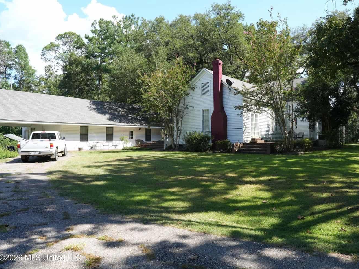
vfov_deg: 51.4
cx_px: 208
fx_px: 280
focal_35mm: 27
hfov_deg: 64.9
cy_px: 131
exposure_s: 1/250
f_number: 8
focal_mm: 24
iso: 320
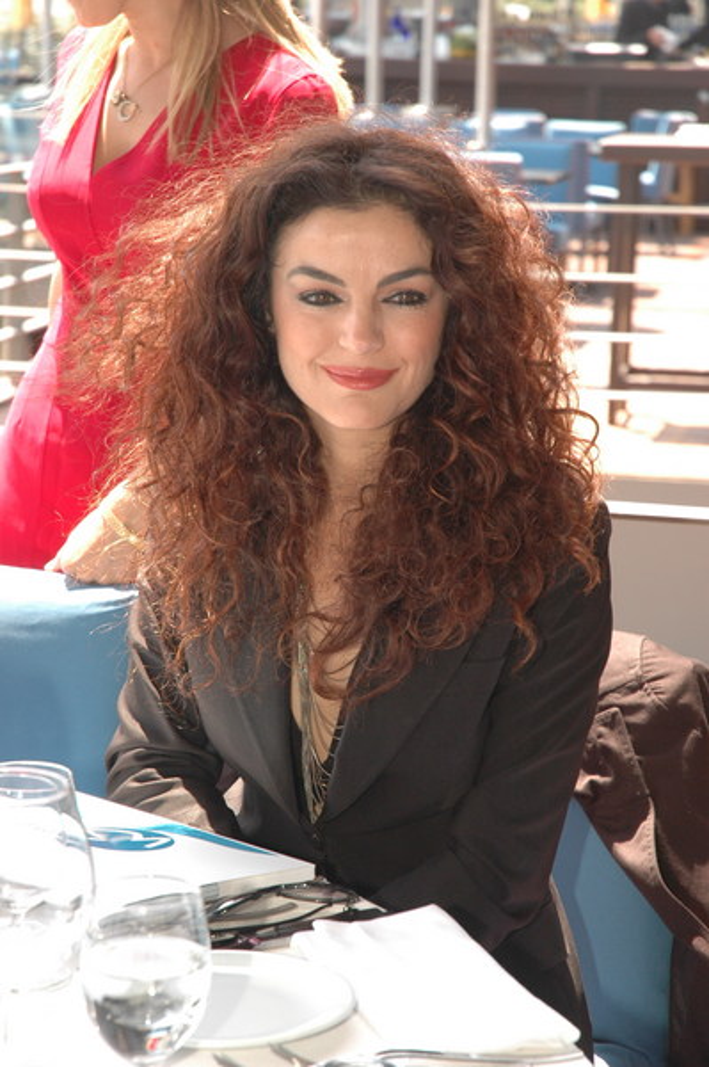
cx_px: 354
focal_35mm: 98
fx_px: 2885
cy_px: 534
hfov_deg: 14.0
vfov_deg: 20.9
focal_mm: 65
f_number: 5.6
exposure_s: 1/160
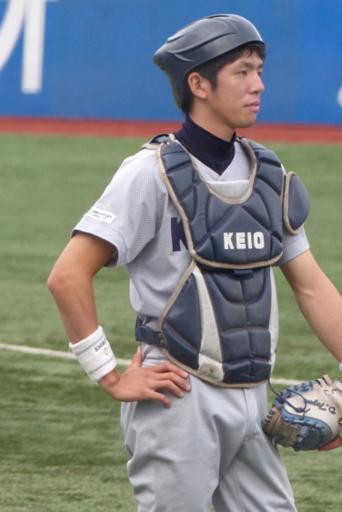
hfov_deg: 2.0
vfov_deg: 3.0
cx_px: 253
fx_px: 9919
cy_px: 247
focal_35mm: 697
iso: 400
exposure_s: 1/1000
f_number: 2.8
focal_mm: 85.8
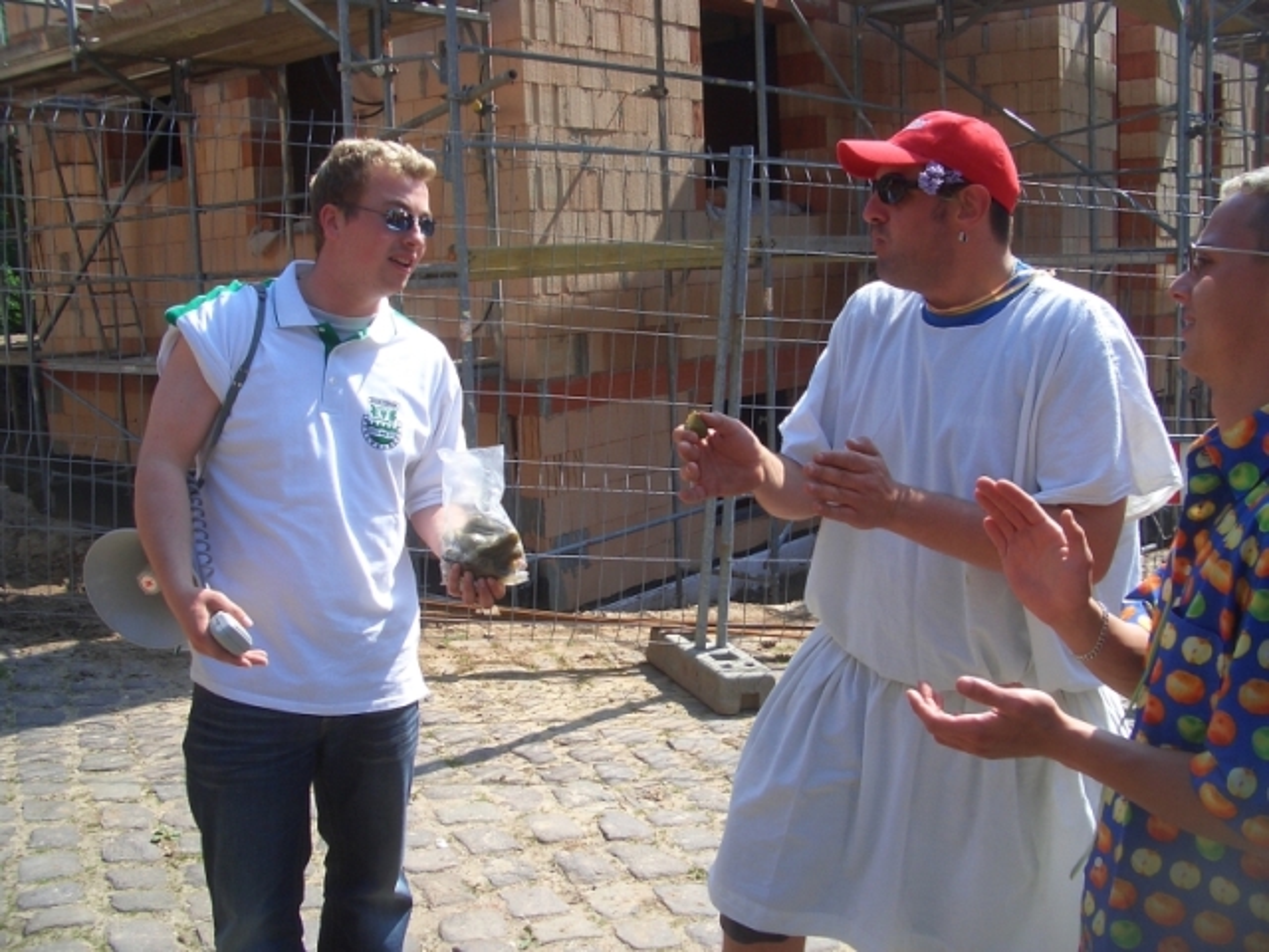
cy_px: 476
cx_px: 634
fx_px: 1283
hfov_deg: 52.6
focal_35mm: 35
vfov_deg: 40.7
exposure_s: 1/320
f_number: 4.3
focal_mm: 5.8
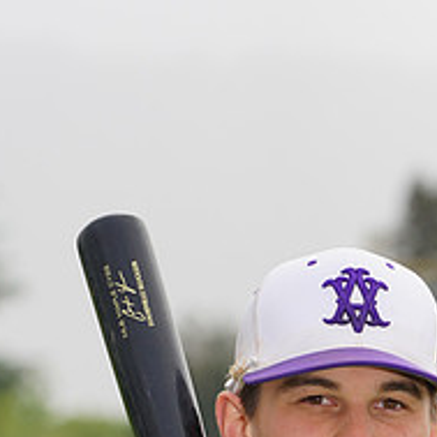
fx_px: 8013
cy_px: 597
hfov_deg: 3.1
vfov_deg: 3.1
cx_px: 341
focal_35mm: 561
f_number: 9
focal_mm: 215
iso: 160
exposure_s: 1/250
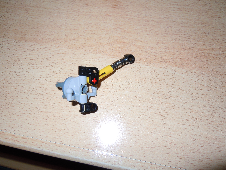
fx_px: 196
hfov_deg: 60.0
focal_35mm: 30
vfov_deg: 46.8
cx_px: 113
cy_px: 85
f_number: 3.5
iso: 100
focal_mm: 5.4
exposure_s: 1/30
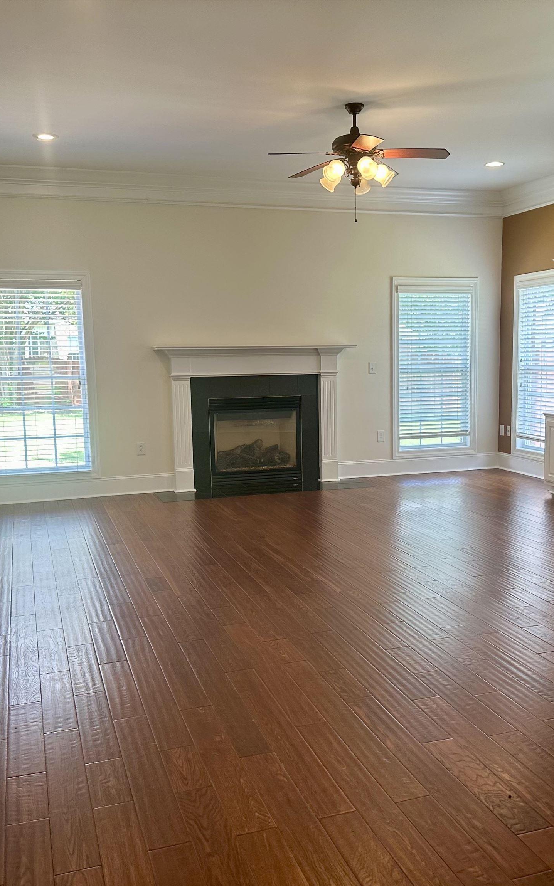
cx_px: 322
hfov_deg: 37.2
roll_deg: -0.1
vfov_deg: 56.7
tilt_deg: -6.7
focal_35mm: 34
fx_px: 821
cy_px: 443
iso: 125
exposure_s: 1/120
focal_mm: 6.86
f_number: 1.78
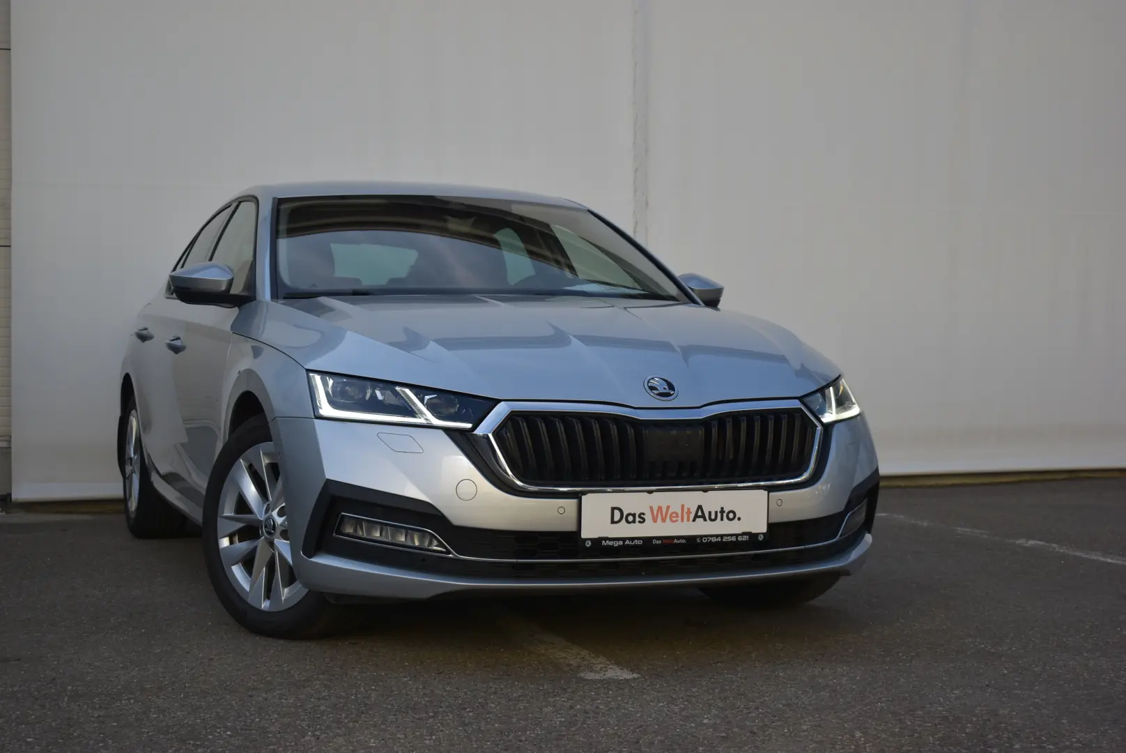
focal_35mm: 51
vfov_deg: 26.5
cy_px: 376
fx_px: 1596
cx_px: 563
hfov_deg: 38.9
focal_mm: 34
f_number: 4.5
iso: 110
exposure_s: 1/500
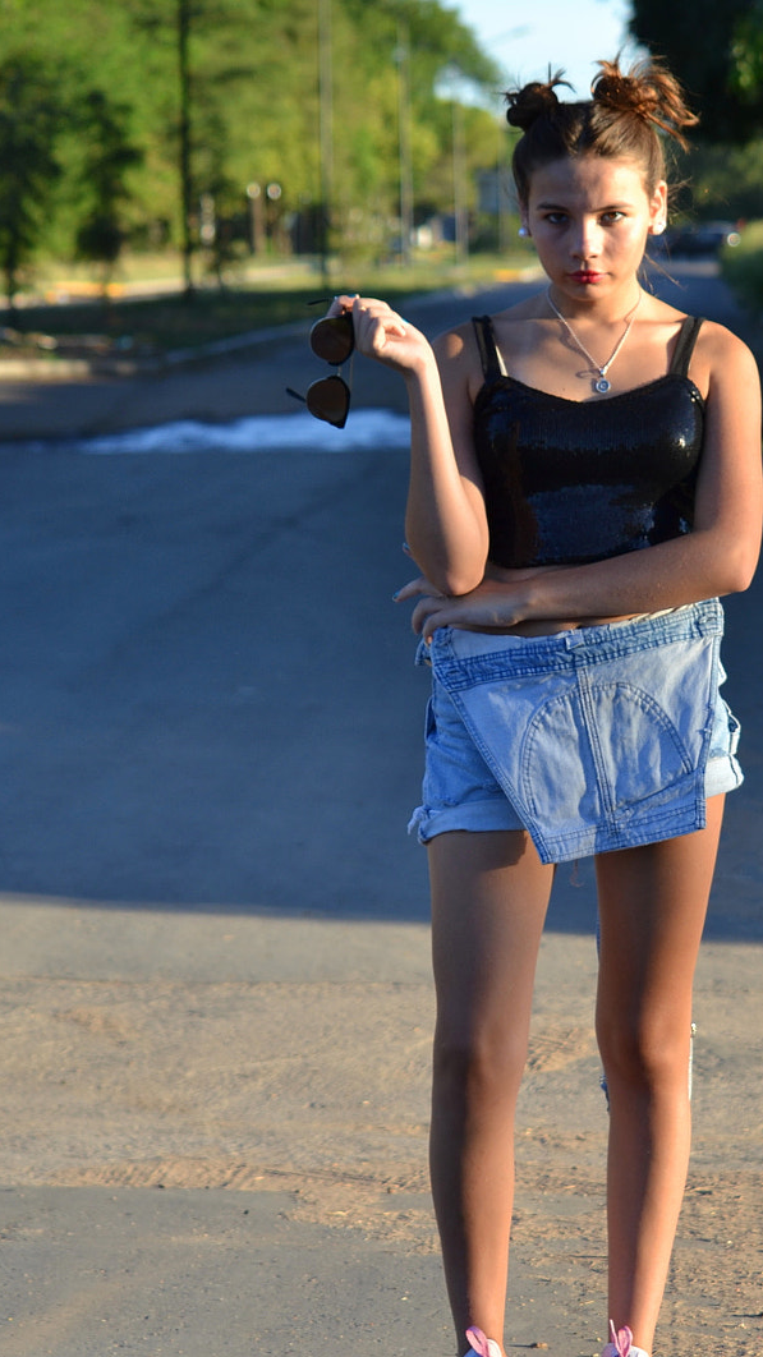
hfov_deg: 7.5
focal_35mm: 161
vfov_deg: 13.4
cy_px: 736
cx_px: 584
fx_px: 5794
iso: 100
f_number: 5.6
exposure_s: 1/160
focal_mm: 68
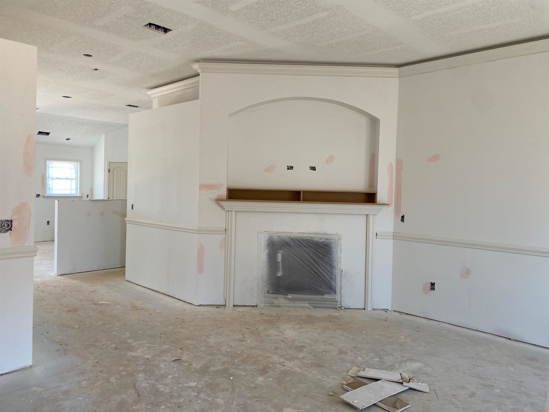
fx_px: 412
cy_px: 206
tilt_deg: -1.9
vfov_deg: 53.1
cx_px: 274
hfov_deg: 67.3
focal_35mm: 26
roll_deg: -1.8
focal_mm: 4.25
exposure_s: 1/121
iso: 125
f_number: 1.8
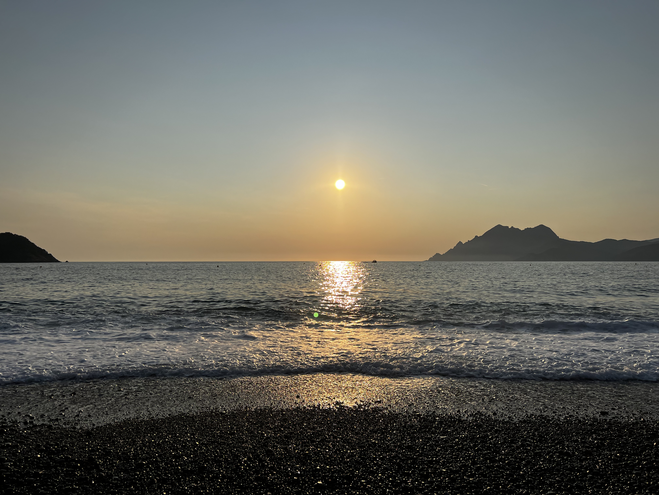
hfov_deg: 67.3
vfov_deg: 53.1
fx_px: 495
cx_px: 330
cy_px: 248
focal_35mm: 26
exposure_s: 1/14286
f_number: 1.5
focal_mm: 5.7
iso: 50
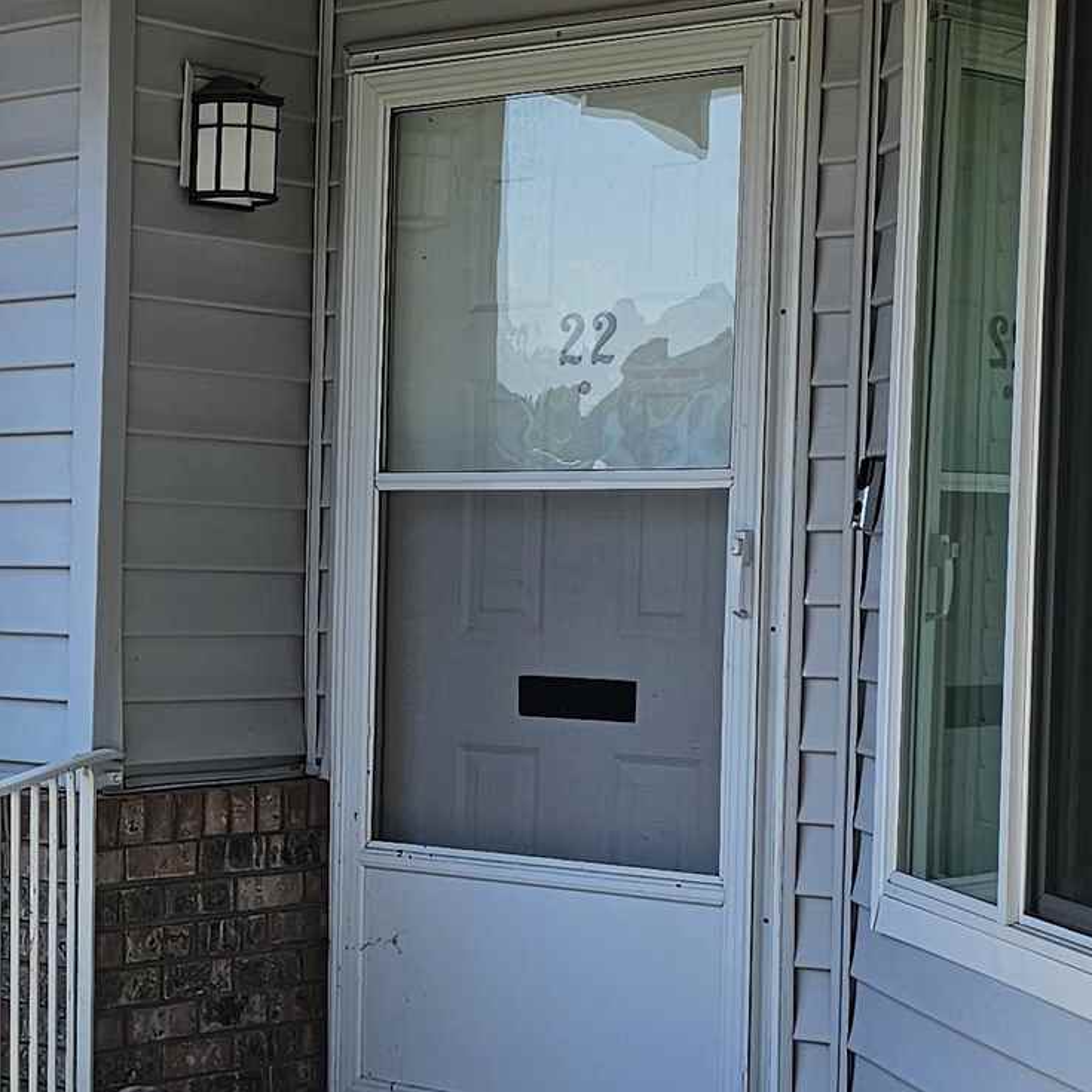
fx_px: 3034
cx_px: 70
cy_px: 688
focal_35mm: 85
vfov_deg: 20.4
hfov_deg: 19.9
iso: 16
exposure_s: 1/476
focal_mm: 6.3
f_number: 1.7
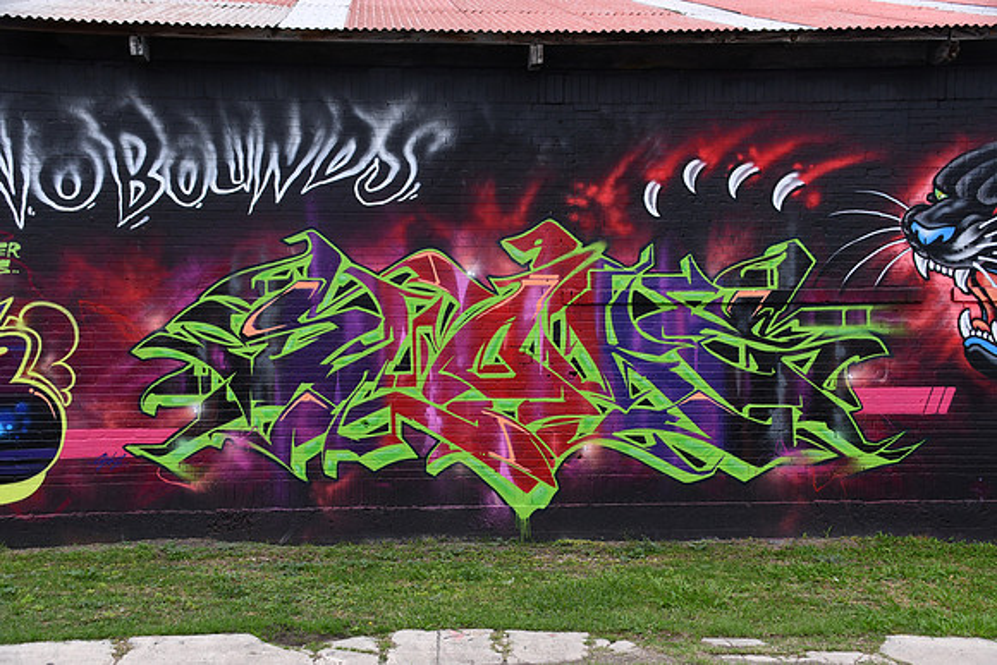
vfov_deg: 26.0
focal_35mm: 52
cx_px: 498
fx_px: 1440
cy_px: 332
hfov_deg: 38.2
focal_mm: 35
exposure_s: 1/250
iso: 280
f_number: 5.6
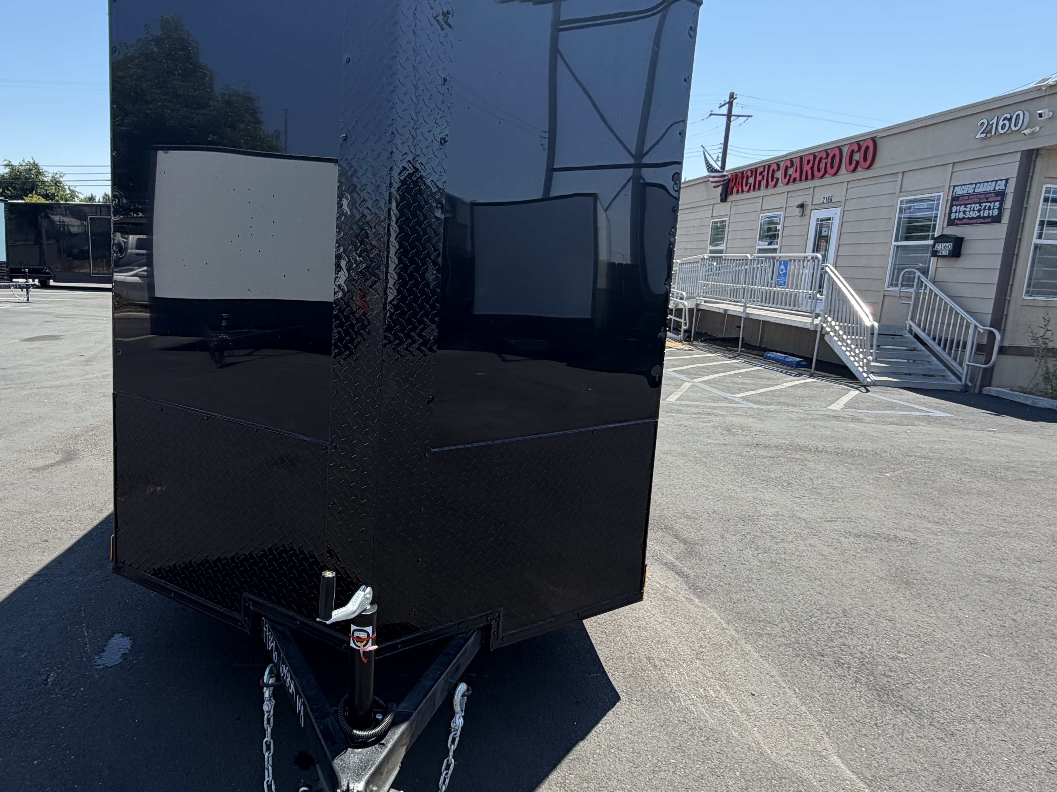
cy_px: 354
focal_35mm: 22
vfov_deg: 60.9
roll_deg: -3.0
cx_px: 408
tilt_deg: -8.2
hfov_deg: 75.3
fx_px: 672
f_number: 2.2
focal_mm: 2.22
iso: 32
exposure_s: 1/770
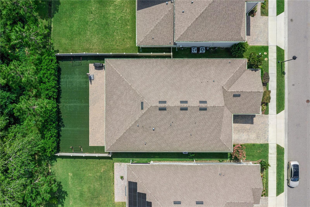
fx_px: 241
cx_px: 155
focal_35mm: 28
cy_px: 104
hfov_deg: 65.5
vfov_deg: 46.4
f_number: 2.8
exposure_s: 1/3200
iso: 100
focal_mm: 10.3
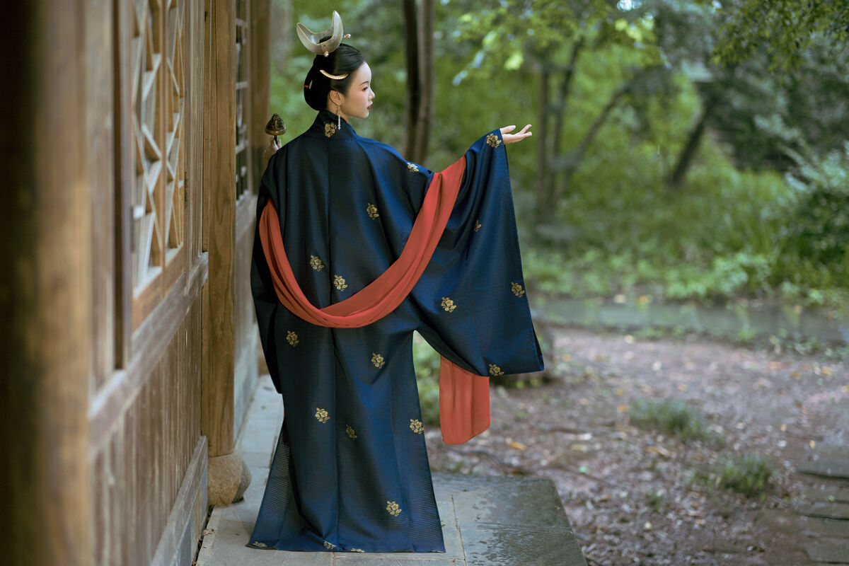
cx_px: 424
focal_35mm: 85
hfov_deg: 23.9
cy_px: 283
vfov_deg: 16.1
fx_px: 2004
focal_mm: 85
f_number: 1.8
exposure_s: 1/200
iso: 1250
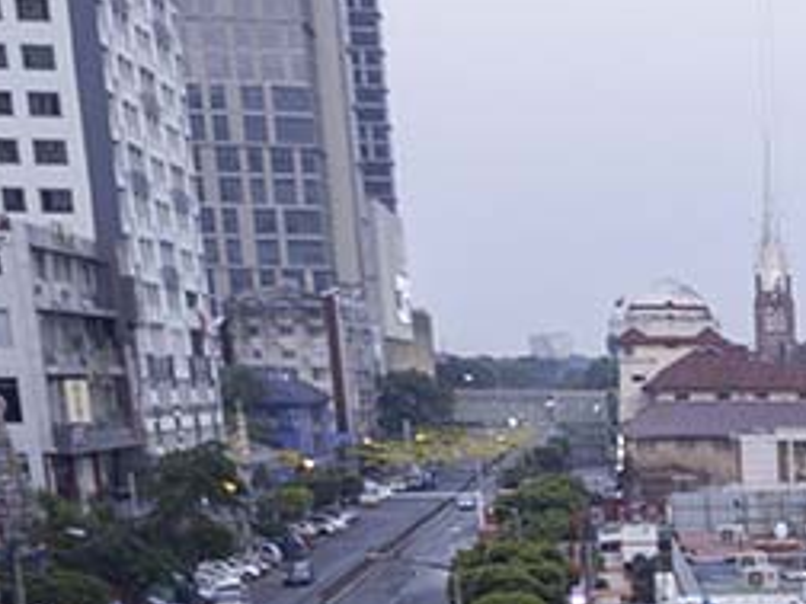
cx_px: 1183
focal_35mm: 99
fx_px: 2305
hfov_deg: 17.9
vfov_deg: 13.6
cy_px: 1035
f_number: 2.2
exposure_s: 1/20
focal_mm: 4.73
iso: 100
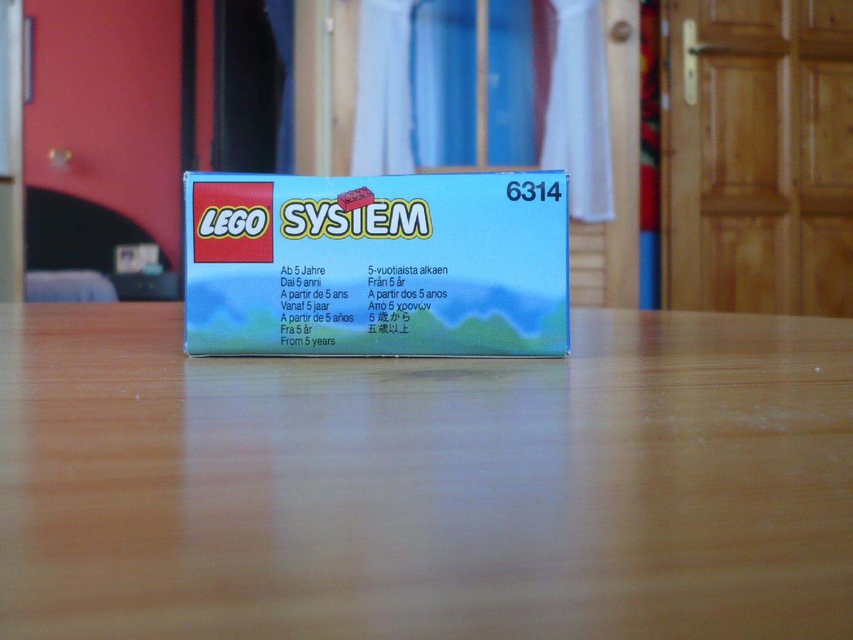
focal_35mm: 45
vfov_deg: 32.1
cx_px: 370
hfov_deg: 42.0
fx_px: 1109
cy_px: 266
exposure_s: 1/30
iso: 100
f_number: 2.8
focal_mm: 5.8
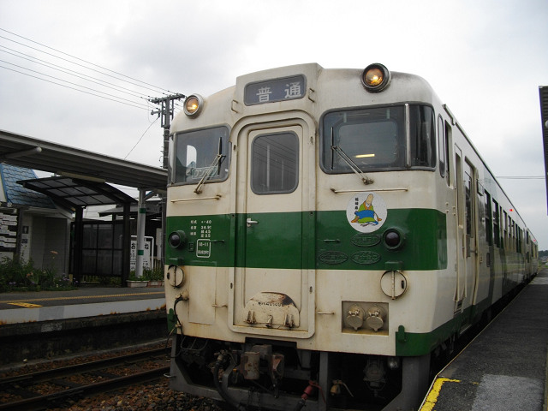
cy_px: 206
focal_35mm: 31
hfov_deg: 58.4
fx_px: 491
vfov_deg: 45.4
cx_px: 274
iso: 100
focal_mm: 5.7
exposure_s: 1/80
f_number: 8.8
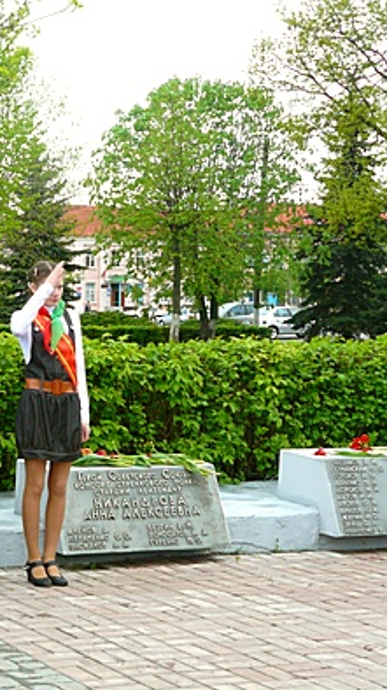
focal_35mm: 93
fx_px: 1700
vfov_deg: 22.9
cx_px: -79
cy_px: 320
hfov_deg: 12.7
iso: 100
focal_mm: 9.3
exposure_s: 1/125
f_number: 2.8
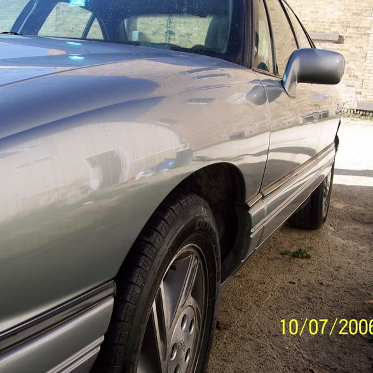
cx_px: 151
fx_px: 573
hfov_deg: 35.9
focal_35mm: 47
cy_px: 184
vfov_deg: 36.1
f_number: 3.4
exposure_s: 1/350
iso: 100
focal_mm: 8
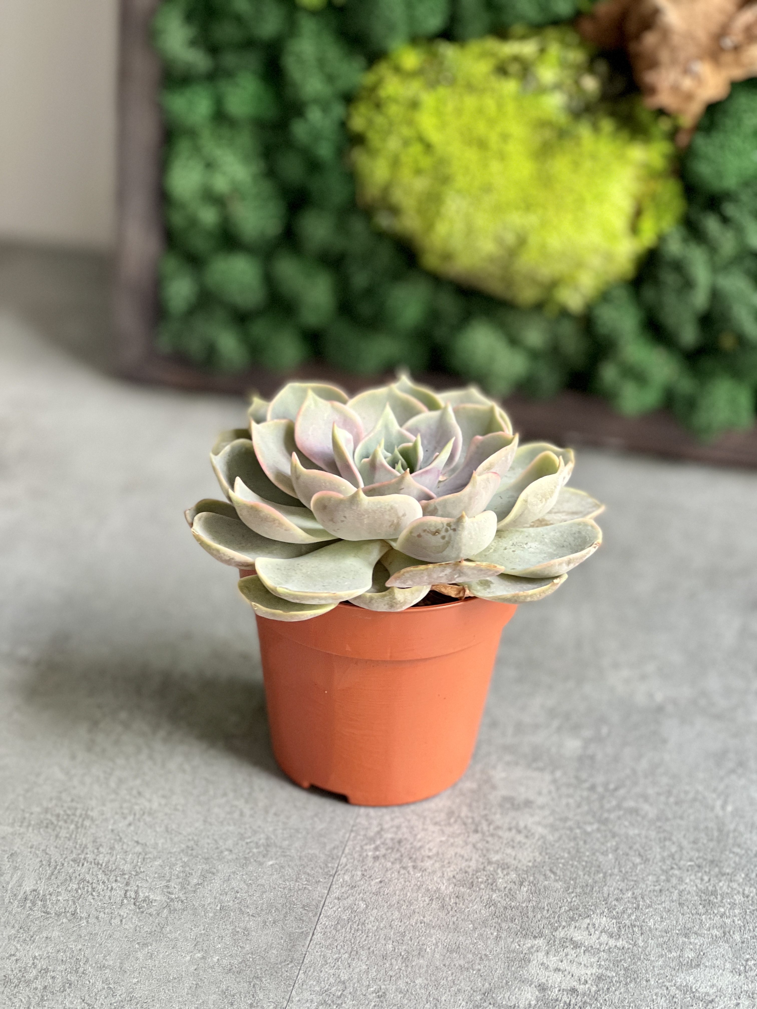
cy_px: 504
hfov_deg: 19.1
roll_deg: -3.5
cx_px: 378
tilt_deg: -30.1
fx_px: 2245
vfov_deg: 25.3
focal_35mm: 77
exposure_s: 1/61
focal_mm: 9
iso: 250
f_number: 2.8
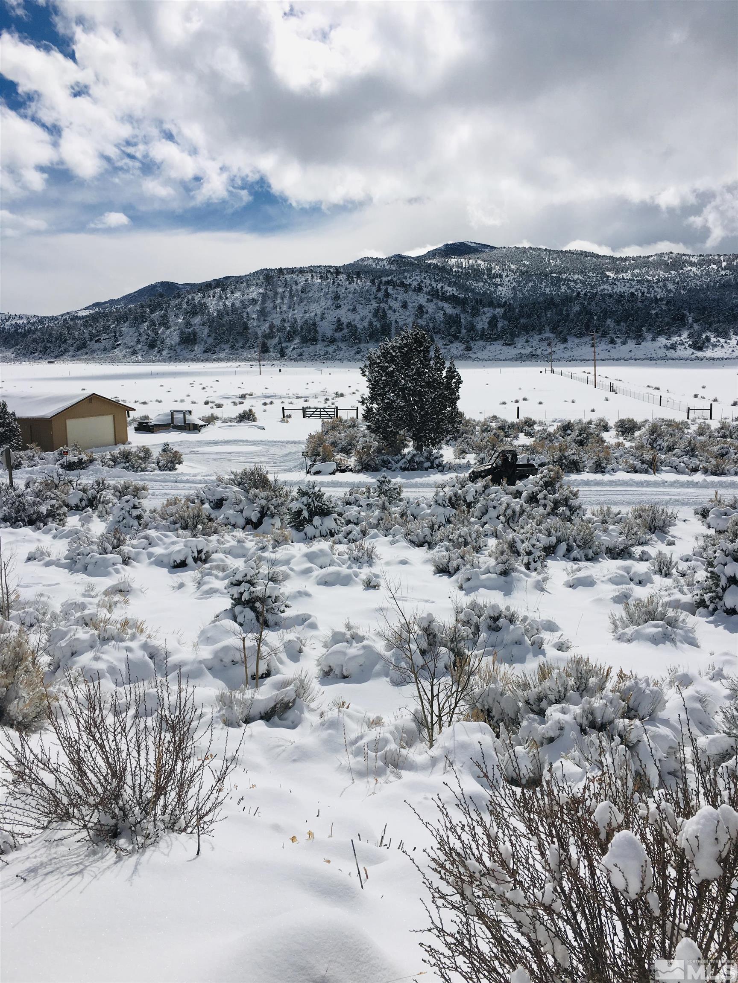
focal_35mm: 29
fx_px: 824
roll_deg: +1.7
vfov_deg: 61.7
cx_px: 369
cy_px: 492
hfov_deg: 48.2
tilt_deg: -6.4
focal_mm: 4.15
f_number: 2.2
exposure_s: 1/8547
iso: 25
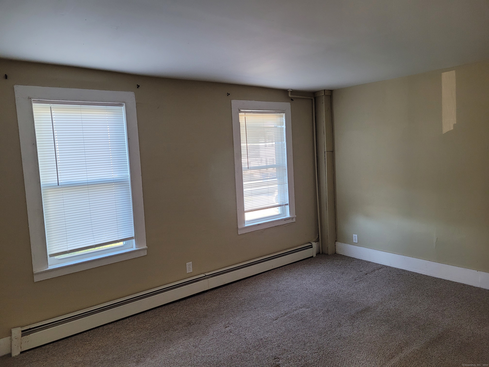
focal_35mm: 26
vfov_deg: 53.1
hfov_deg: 67.3
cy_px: 184
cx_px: 244
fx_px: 367
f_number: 1.8
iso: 250
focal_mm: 5.4
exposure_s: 1/120
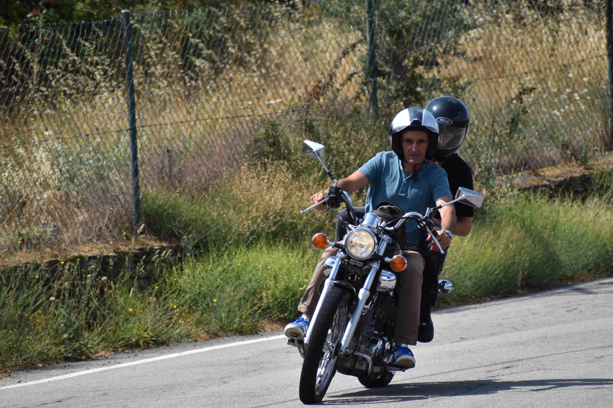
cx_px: 319
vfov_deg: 2.7
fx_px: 8598
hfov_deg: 4.1
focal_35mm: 505
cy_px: 204
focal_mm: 300
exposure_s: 1/1600
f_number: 6.3
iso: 400
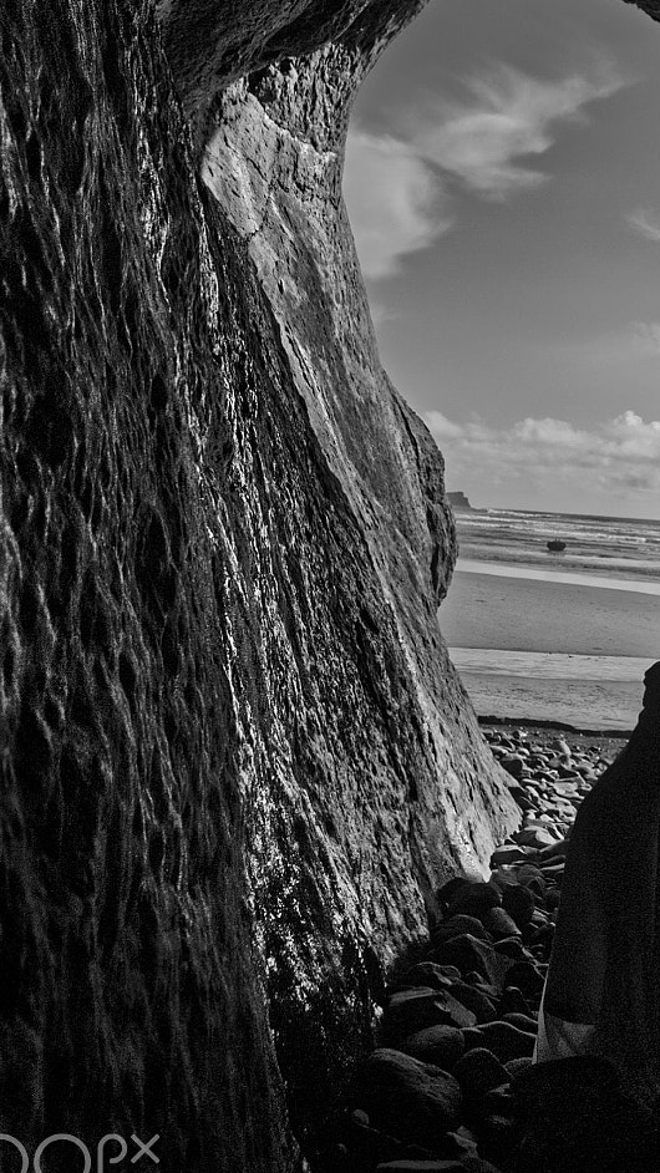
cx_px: 512
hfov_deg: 24.6
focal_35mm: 48
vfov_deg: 41.9
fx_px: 1493
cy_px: 330
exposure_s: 1/1000
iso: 100
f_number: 5.6
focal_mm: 18
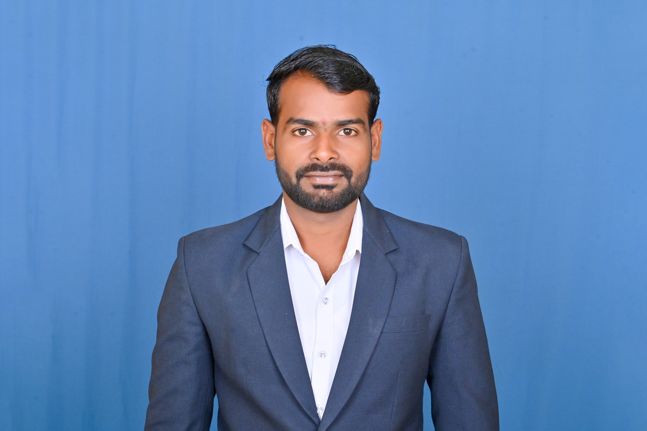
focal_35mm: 70
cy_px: 216
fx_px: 1257
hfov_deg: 28.9
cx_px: 324
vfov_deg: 19.4
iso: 800
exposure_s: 1/125
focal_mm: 70
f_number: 10
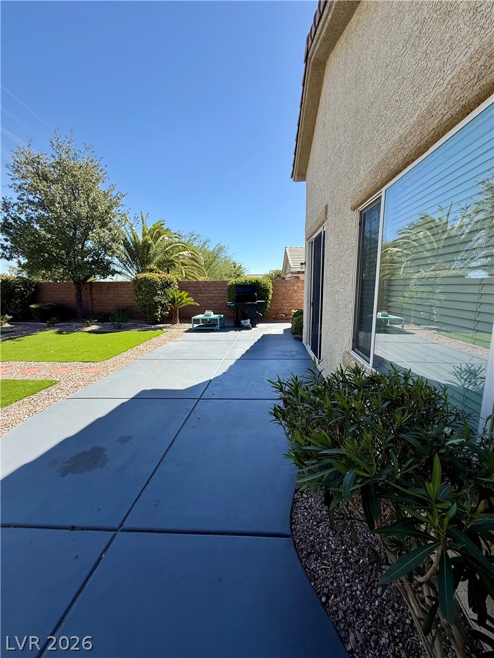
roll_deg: +0.0
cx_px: 247
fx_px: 266
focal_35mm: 14
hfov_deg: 85.7
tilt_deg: -6.2
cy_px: 329
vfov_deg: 102.1
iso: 50
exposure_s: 1/1211
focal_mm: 2.22
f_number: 2.2
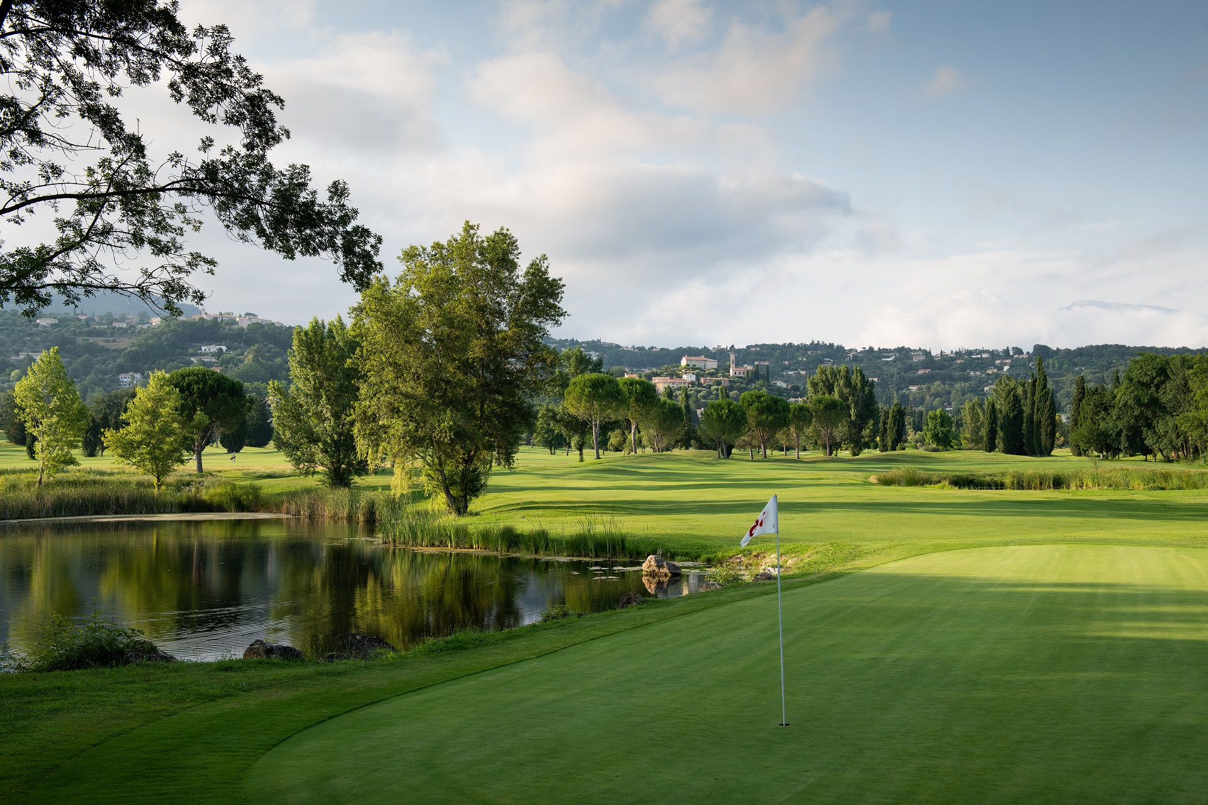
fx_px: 1342
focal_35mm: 40
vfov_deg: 33.4
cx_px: 604
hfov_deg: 48.5
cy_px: 402
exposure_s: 1/200
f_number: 9
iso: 320
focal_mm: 40
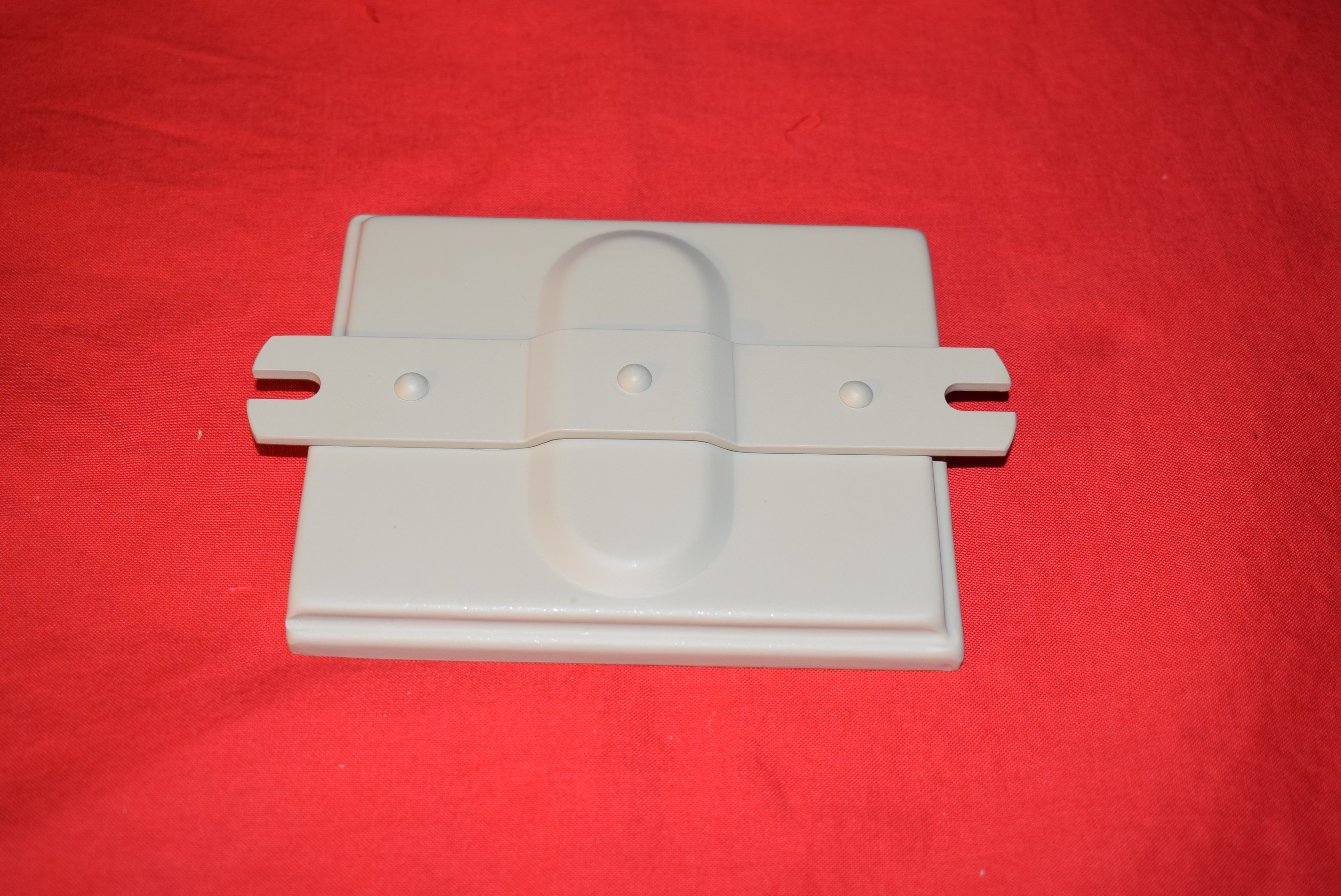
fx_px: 1733
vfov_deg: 29.0
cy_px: 448
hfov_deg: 42.3
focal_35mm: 46
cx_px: 670
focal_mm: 31
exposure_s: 1/40
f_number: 5.6
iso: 400
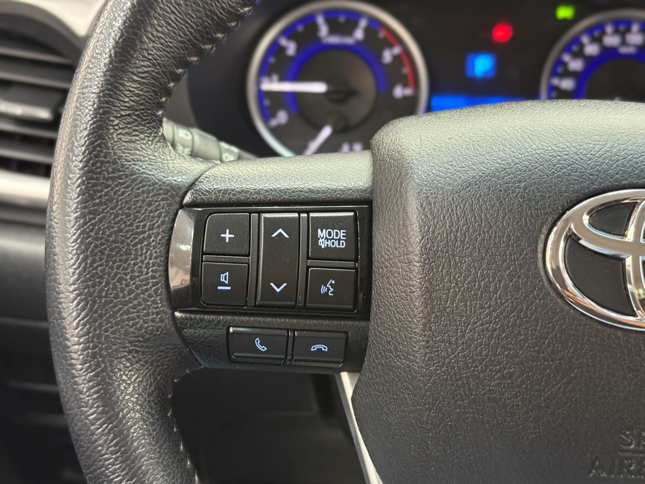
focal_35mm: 48
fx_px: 894
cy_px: 242
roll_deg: -1.8
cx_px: 322
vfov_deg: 30.3
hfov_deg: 39.7
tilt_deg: -20.5
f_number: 1.78
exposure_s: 1/30
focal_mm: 6.76
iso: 500
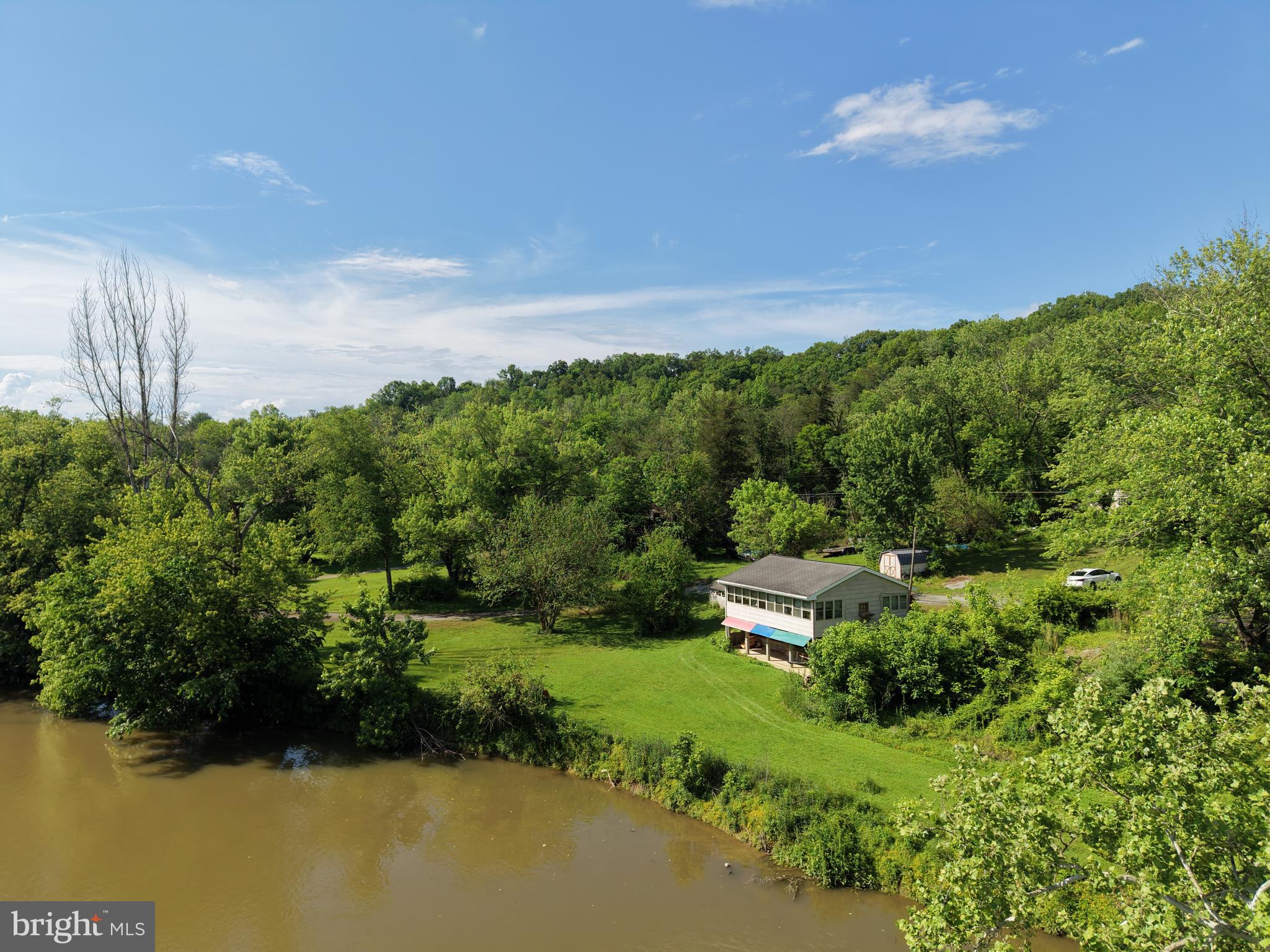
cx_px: 635
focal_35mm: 24
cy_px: 476
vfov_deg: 56.8
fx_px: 881
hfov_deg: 71.6
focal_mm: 8.67
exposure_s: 1/6000
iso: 300
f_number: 1.8
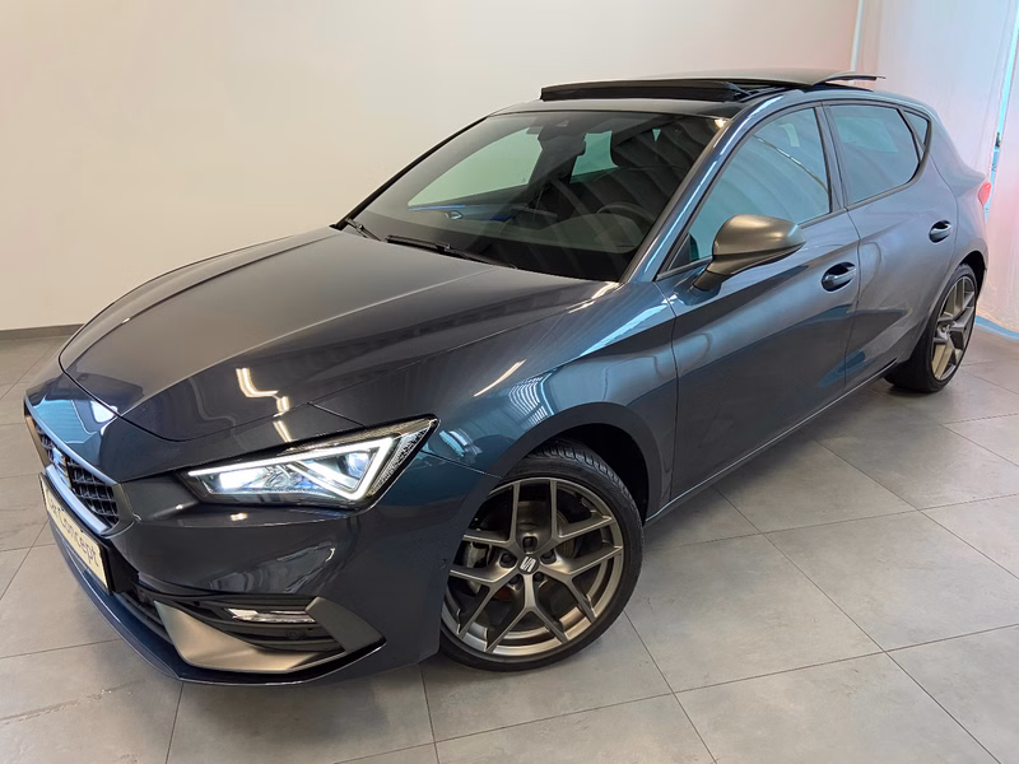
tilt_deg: -21.5
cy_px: 382
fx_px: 765
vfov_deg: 53.1
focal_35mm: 26
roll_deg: +2.1
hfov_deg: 67.3
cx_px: 510
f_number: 1.8
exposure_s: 1/50
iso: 160
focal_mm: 4.25
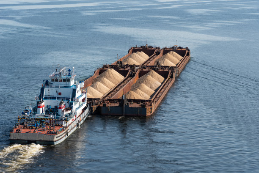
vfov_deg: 11.4
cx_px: 130
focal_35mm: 120
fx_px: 864
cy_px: 86
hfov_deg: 17.1
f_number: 8
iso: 100
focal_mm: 120
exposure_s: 1/320
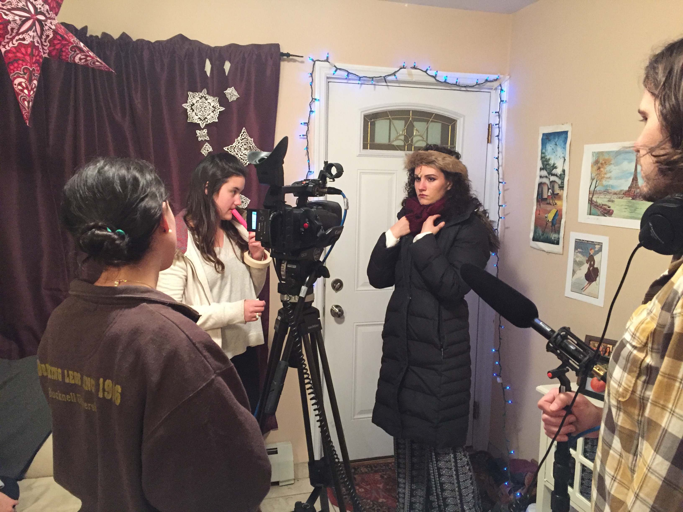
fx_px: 572
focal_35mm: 29
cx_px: 342
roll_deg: -1.7
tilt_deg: -7.1
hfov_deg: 61.7
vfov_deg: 48.2
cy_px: 256
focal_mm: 4.15
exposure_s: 1/15
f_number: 2.2
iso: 320
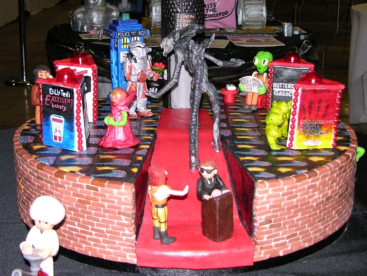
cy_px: 138
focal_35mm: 46
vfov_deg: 31.5
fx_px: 488
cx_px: 184
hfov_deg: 41.2
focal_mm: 11.6
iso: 50
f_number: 3
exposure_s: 1/60.1
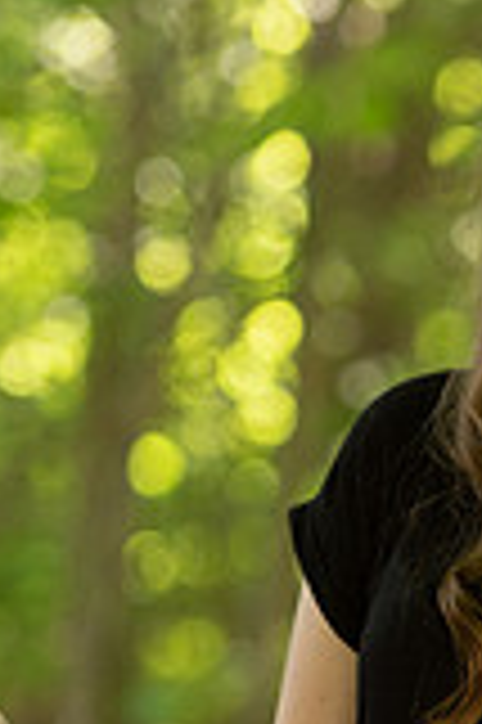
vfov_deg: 6.0
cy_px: 630
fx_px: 6883
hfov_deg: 4.0
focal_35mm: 342
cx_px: 617
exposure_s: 1/200
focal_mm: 122
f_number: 2.8
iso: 400
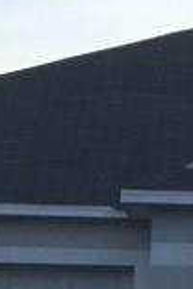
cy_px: 126
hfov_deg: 6.5
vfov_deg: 9.8
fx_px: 1697
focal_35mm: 211
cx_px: 256
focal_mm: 3.3
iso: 25
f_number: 2.4
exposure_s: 1/491
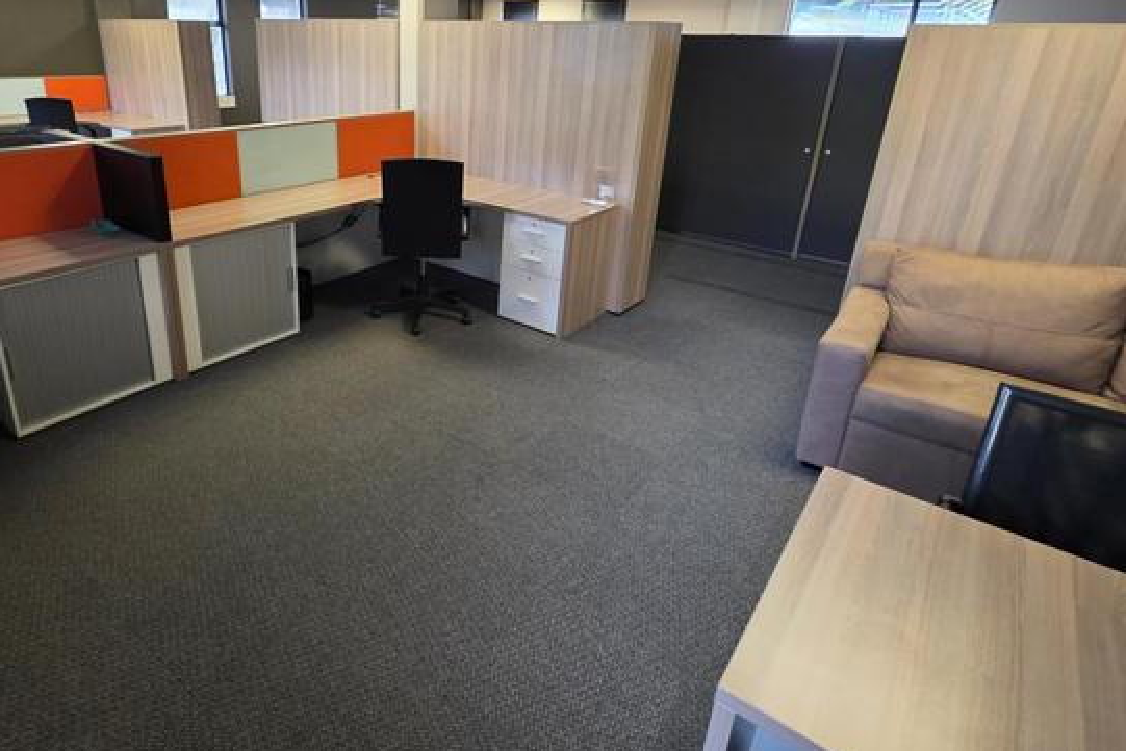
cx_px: 431
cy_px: 289
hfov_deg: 82.6
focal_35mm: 20
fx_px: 626
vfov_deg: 61.3
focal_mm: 2.2
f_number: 1.9
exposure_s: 1/50
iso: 500
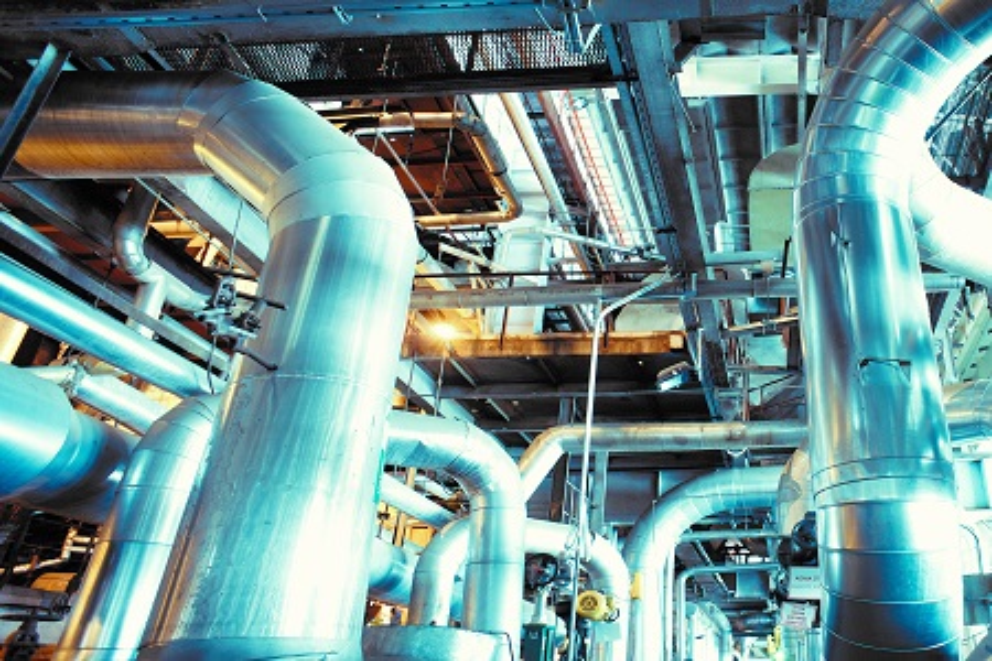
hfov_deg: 84.0
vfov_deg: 61.9
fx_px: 551
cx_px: 496
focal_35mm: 20
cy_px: 330
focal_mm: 20
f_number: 5
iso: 100
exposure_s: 3.2
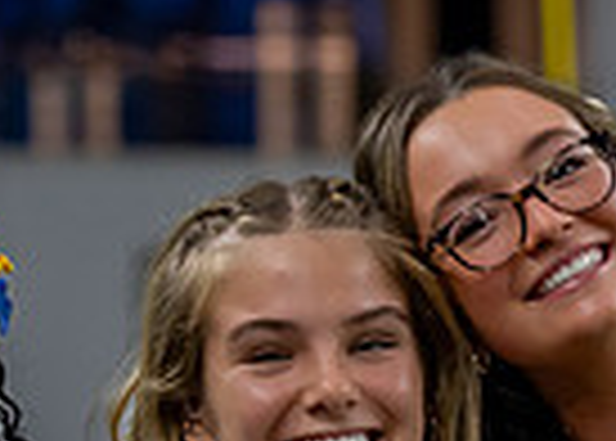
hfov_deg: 5.5
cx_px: 250
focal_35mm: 368
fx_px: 6441
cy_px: 711
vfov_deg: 3.9
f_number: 2.8
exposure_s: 1/1000
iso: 1600
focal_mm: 70
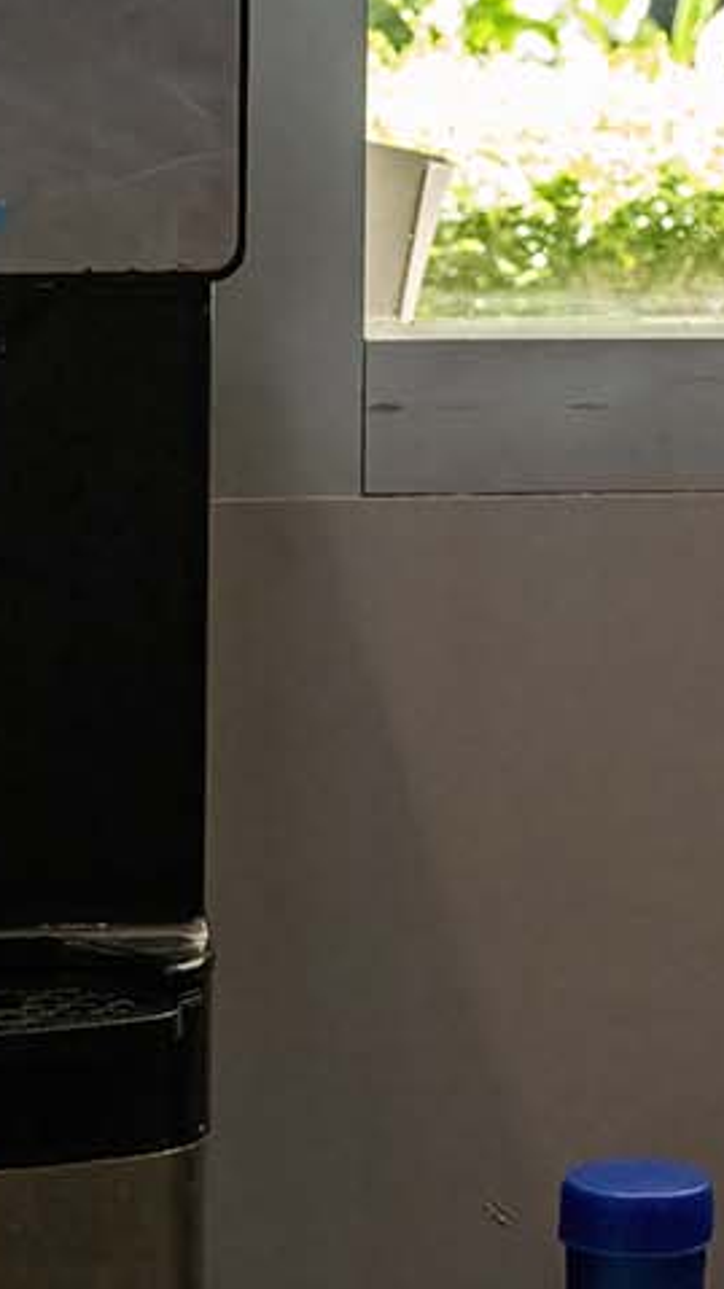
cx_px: 135
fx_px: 5057
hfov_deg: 8.2
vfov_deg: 14.5
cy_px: 794
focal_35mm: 148
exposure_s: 1/400
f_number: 8
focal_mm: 47
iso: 5600
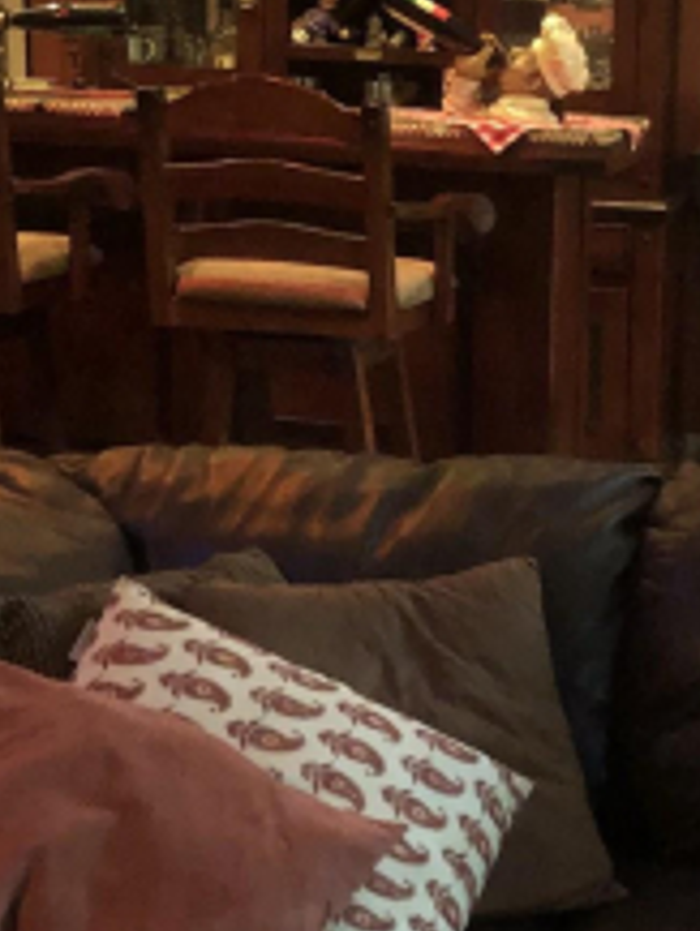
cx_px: 812
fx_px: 2316
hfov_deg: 16.5
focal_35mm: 86
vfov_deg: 22.7
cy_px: 491
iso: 640
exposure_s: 1/17
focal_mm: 3.99
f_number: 1.8
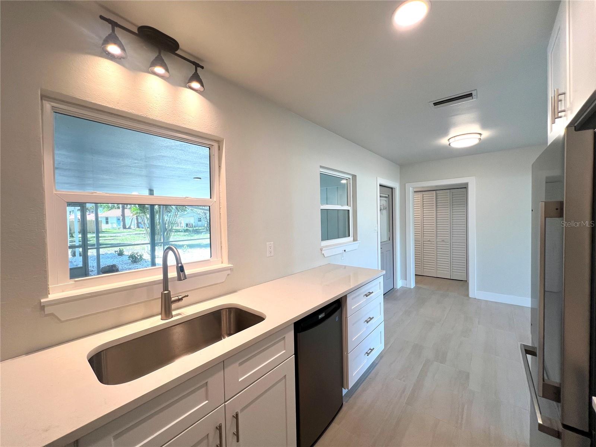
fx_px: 224
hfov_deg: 106.2
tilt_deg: -0.5
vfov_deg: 89.9
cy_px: 224
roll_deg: +1.5
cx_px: 298
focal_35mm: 13
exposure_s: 1/120
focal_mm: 1.57
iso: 100
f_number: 1.8
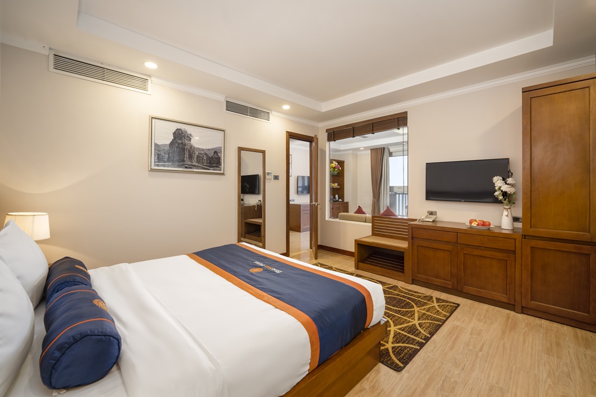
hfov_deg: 104.3
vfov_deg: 81.2
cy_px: 198
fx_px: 232
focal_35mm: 14
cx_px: 298
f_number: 8
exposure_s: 1/80
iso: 160
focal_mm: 14
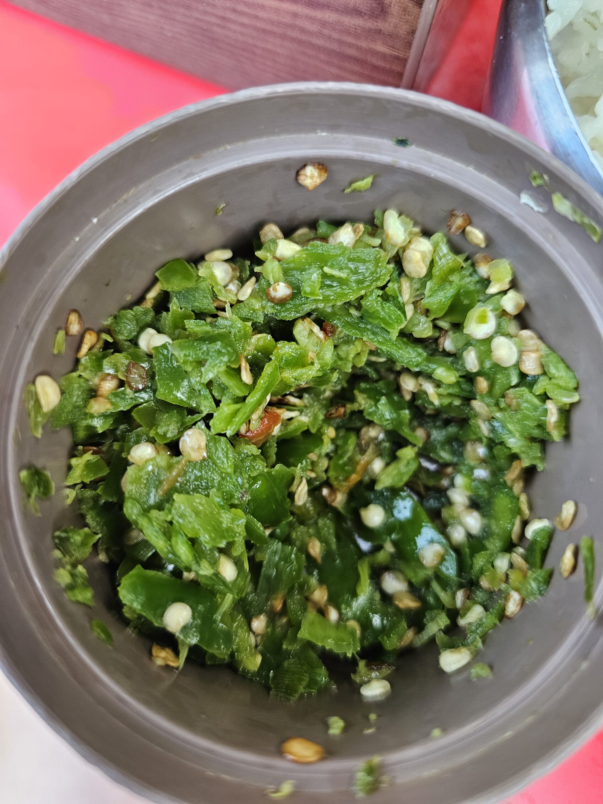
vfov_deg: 73.9
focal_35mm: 23
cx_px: 302
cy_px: 402
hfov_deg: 58.9
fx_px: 534
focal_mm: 6.3
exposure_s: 1/120
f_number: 1.7
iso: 250
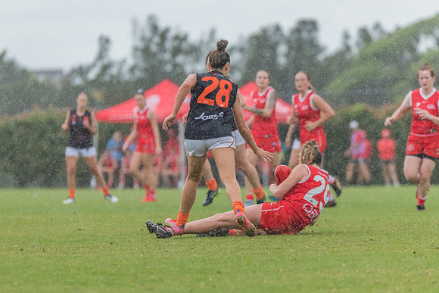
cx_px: 199
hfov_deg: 4.6
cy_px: 158
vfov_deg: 3.1
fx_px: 5412
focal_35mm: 444
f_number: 6
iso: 1400
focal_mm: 400
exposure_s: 1/1250
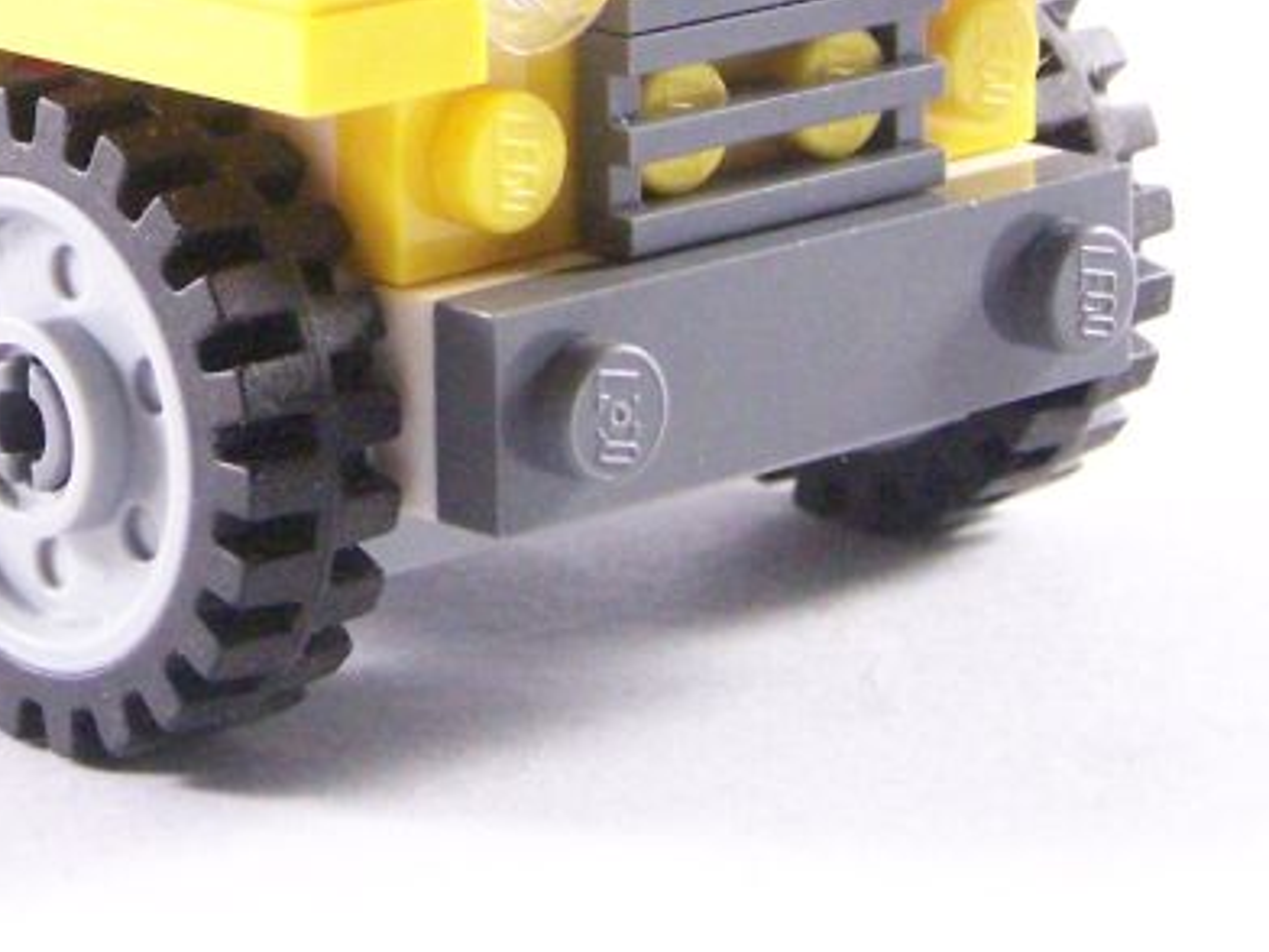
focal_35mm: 167
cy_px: -175
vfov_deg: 8.8
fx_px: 6122
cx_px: 155
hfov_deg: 11.8
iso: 400
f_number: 3.2
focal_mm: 10.7
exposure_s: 1/45
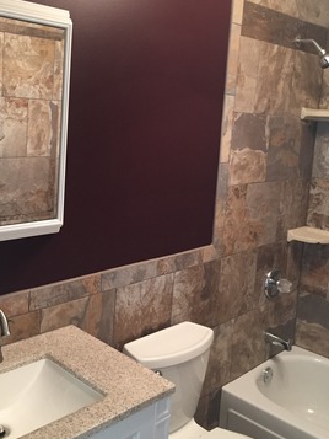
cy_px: 176
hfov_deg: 36.7
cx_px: 126
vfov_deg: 47.6
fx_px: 494
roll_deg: -4.0
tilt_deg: -8.9
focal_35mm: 39
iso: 200
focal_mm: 4.15
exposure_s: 1/30
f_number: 2.2
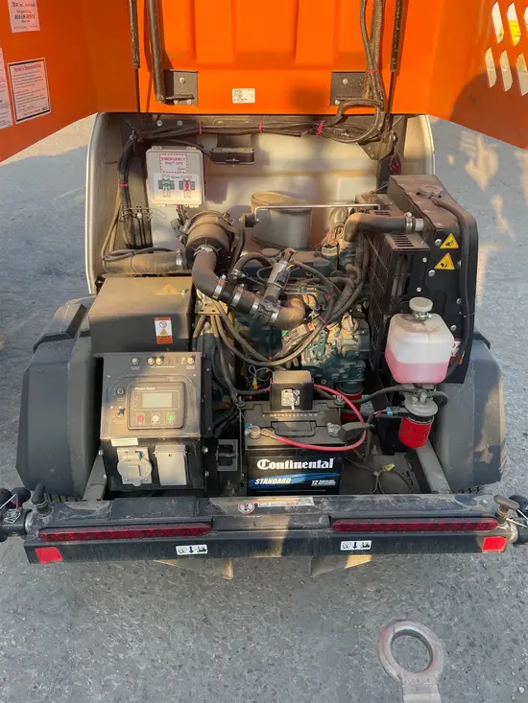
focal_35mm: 26
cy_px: 352
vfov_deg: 67.3
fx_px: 529
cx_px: 264
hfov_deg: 53.1
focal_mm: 4.2
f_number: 1.6
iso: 50
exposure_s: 1/647
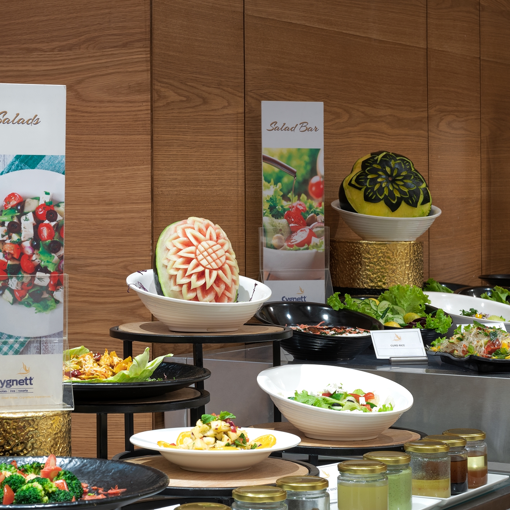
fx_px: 1600
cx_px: 247
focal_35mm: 96
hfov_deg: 18.1
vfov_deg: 18.1
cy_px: 185
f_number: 10
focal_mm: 50
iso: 100
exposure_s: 2
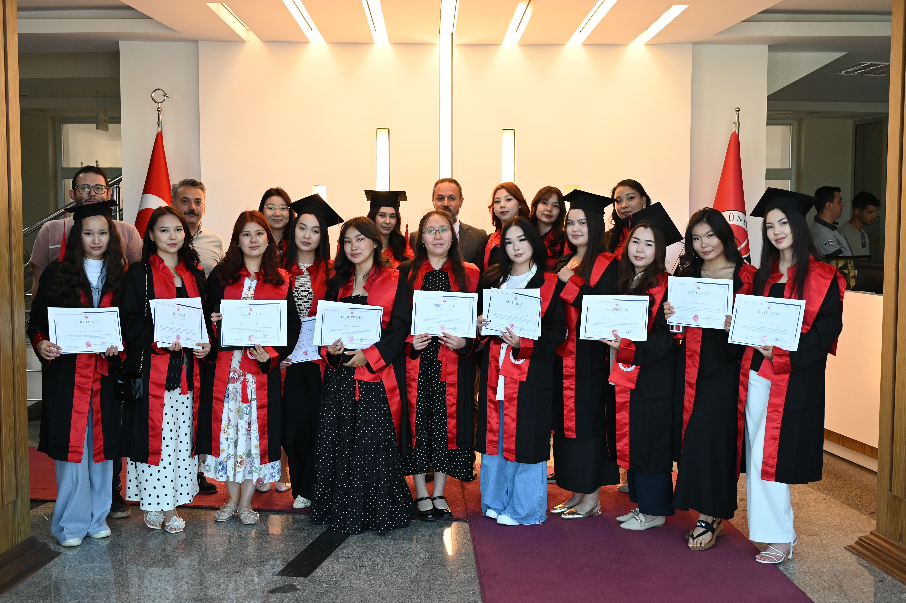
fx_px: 1056
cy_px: 302
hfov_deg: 46.4
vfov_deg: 31.9
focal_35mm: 42
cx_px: 453
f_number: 4
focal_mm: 42
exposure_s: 1/125
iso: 640
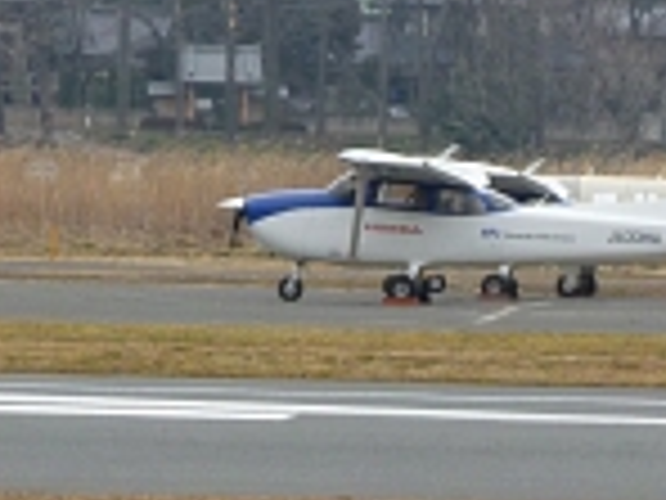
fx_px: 8793
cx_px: 346
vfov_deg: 3.3
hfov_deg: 4.3
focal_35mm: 457
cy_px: 532
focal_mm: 19.2
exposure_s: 1/100
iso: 100
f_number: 5.7
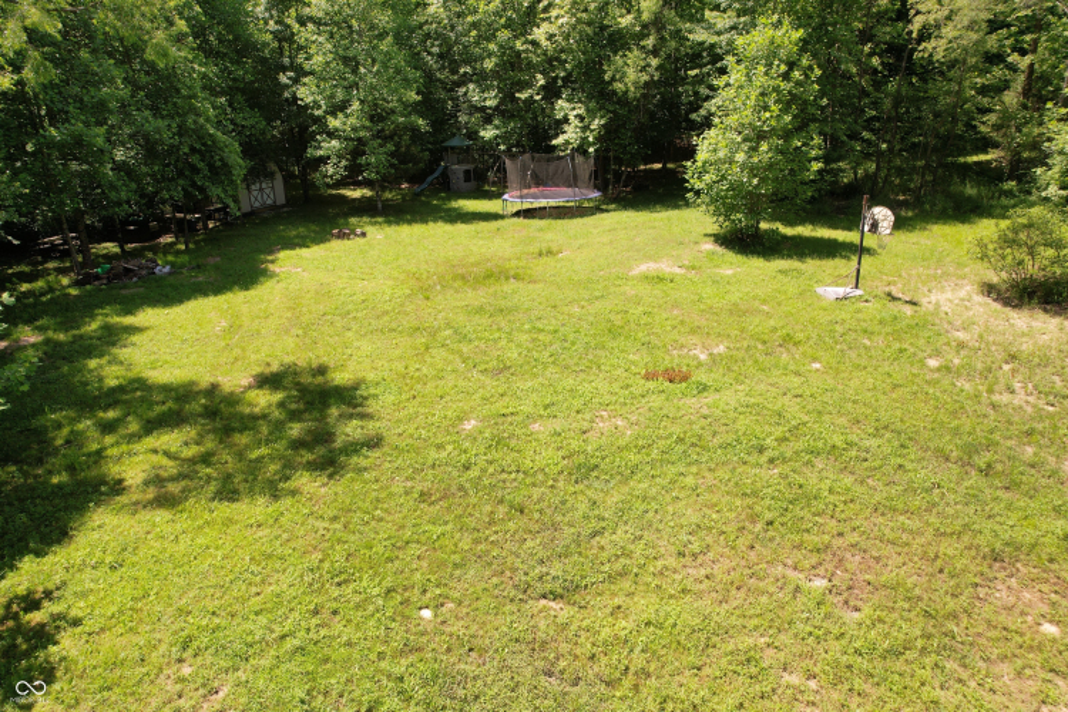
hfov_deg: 78.6
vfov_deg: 57.2
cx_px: 534
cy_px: 356
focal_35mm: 22
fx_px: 653
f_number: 2.8
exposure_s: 1/725
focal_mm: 8.38
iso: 100
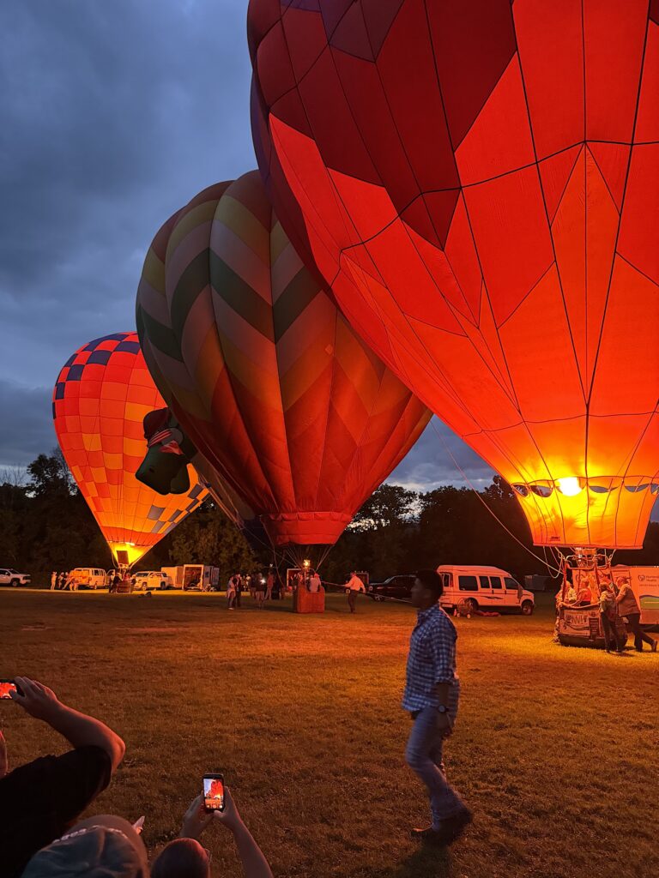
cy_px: 439
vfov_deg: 71.6
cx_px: 330
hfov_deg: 56.8
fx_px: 609
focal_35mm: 24
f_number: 1.78
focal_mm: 6.76
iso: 800
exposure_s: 1/41
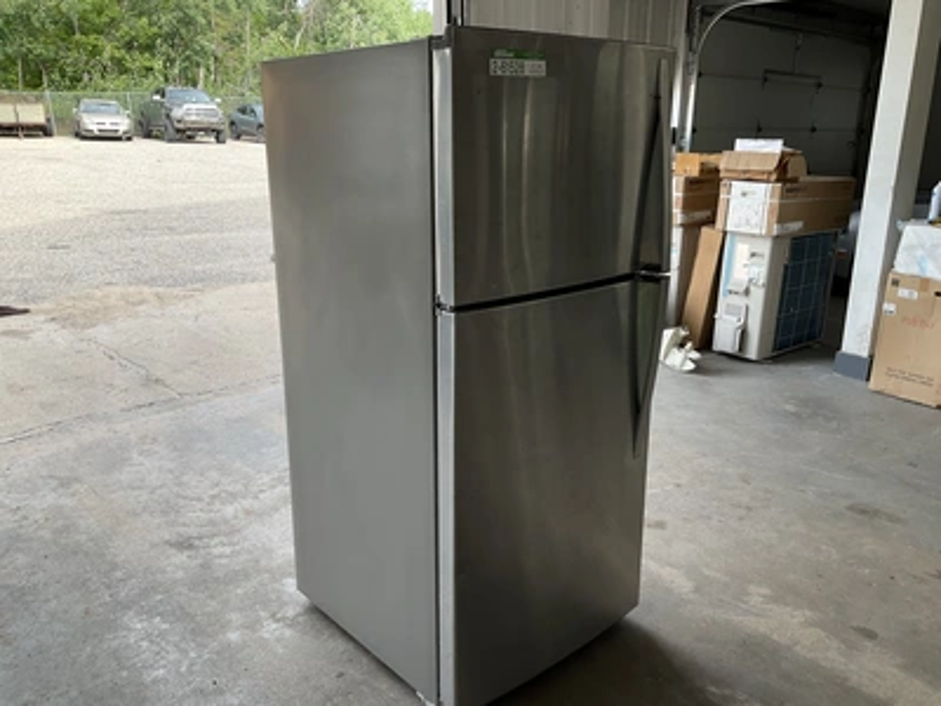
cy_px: 353
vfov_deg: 48.2
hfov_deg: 61.7
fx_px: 788
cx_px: 470
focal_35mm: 29
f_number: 1.8
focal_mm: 3
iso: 20
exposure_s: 1/122
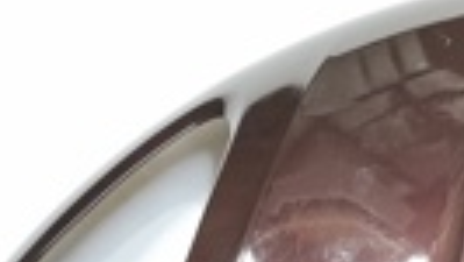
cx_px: 802
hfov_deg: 15.5
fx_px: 1490
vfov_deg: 8.6
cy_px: 734
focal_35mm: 121
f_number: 1.62
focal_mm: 6.45
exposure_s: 1/50
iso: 400
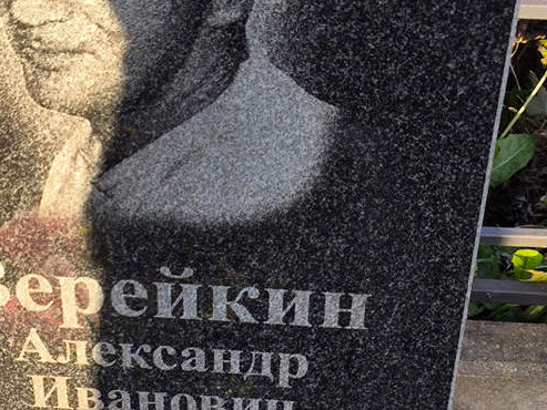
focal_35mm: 81
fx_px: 1280
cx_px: 191
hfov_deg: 24.0
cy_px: 285
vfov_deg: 18.1
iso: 50
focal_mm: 4.71
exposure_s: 1/341
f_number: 1.7
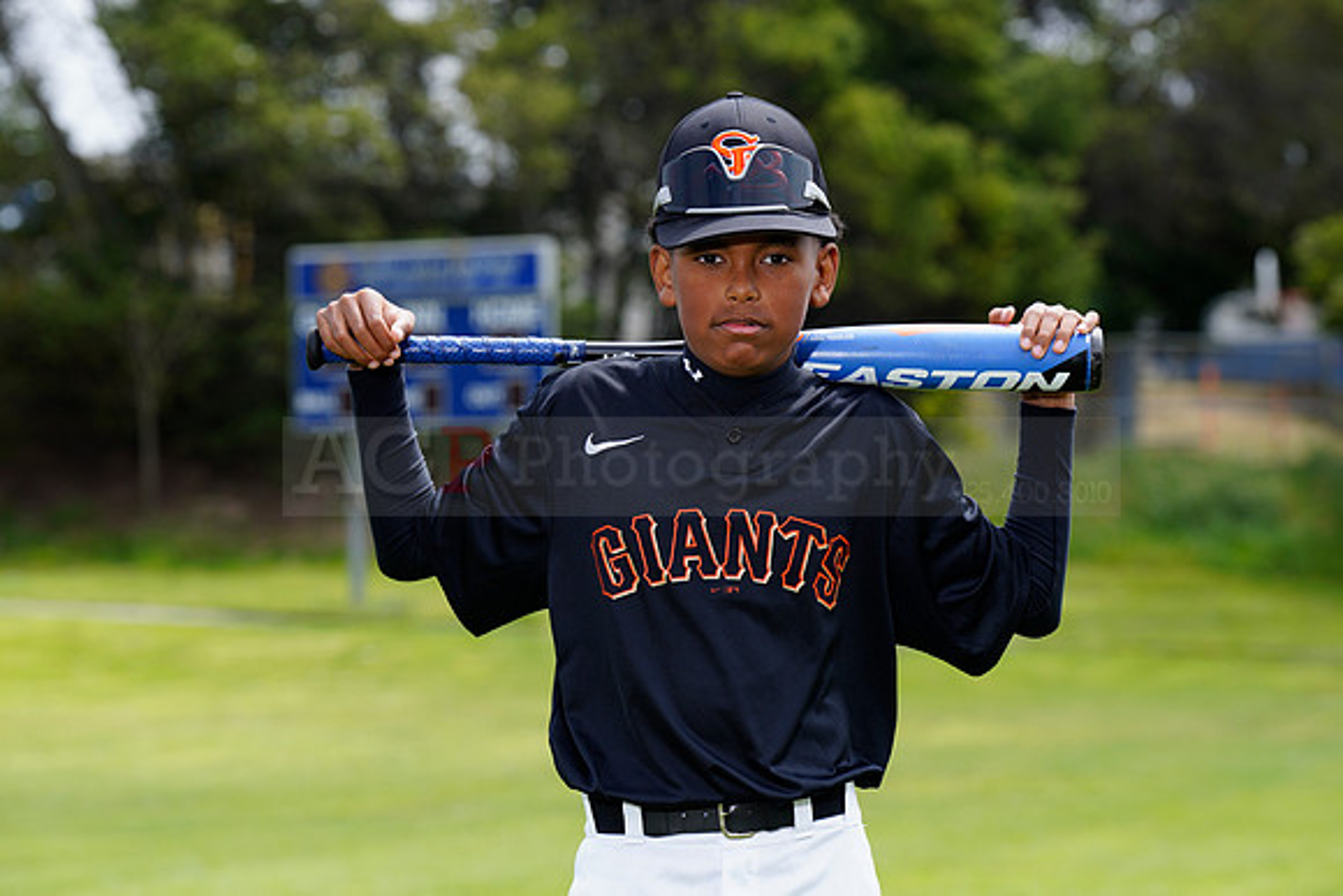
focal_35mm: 144
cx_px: 672
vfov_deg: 9.5
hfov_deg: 14.2
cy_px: 448
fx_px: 5373
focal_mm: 144
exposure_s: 1/250
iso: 100
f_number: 6.3
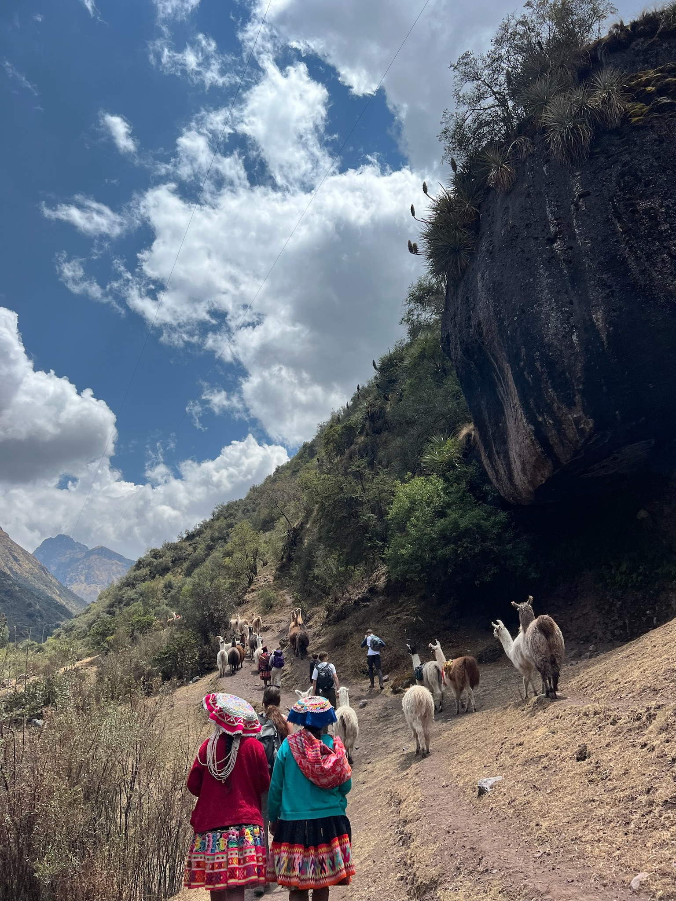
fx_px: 677
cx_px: 338
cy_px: 450
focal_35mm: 26
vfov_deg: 67.3
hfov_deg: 53.1
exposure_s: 1/4831
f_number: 1.5
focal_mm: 5.7
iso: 50
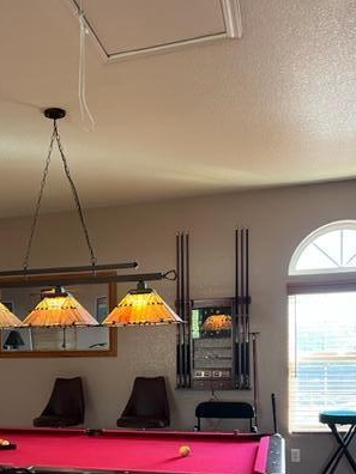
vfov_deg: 42.7
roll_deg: +1.0
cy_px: 381
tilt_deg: -3.0
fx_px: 576
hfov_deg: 33.5
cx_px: 79
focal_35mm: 42
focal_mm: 5.7
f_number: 1.5
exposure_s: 1/60
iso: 160
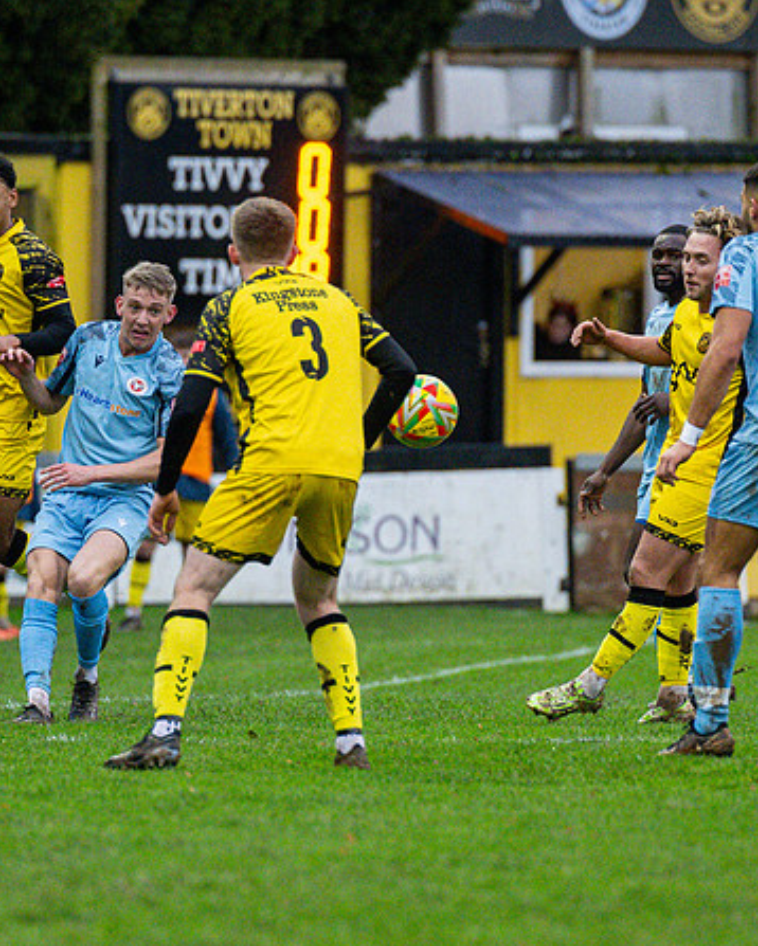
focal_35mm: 612
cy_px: 679
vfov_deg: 3.2
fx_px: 17150
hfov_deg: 2.5
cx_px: 299
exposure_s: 1/1600
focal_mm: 200
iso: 2000
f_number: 3.2
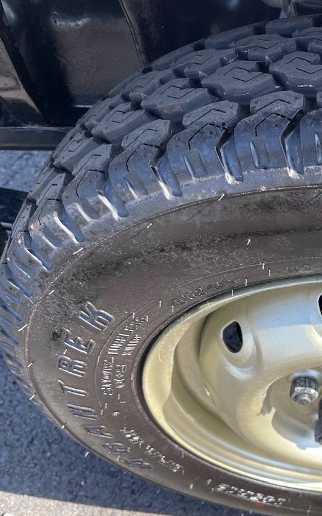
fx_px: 562
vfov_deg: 49.2
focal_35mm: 40
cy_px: 282
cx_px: 355
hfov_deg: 28.9
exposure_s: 1/306
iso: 32
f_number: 1.6
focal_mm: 5.1
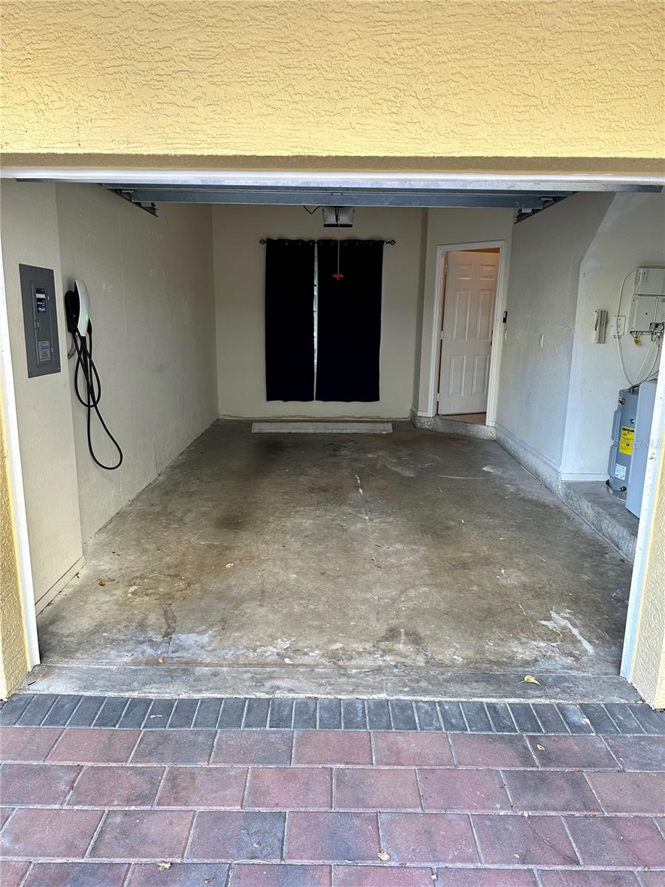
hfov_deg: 56.8
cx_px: 332
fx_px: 615
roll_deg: -1.1
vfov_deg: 71.6
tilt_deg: -11.1
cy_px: 444
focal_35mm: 24
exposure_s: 1/121
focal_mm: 6.86
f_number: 1.78
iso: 125
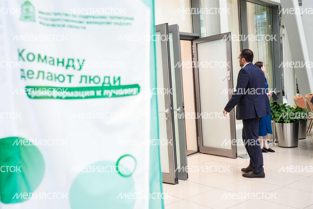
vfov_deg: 33.4
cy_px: 104
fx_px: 348
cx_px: 156
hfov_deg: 48.5
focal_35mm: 40
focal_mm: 40
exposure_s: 1/200
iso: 3200
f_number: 5
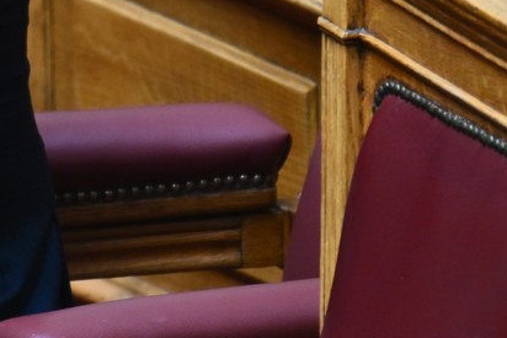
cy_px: -186
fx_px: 32838
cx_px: -395
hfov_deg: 0.9
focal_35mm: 2331
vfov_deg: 0.6
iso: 1250
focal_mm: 600
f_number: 6.3
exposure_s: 1/200
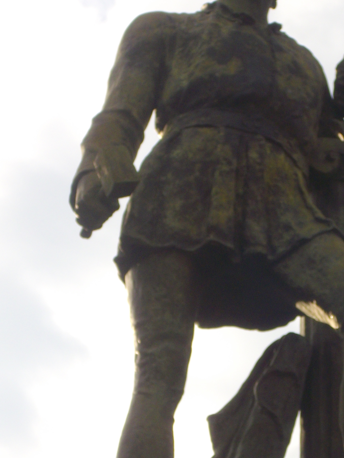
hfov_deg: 7.2
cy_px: 255
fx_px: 2717
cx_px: 305
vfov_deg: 9.7
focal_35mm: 205
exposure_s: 1/320
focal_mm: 18.6
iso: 100
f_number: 5.2
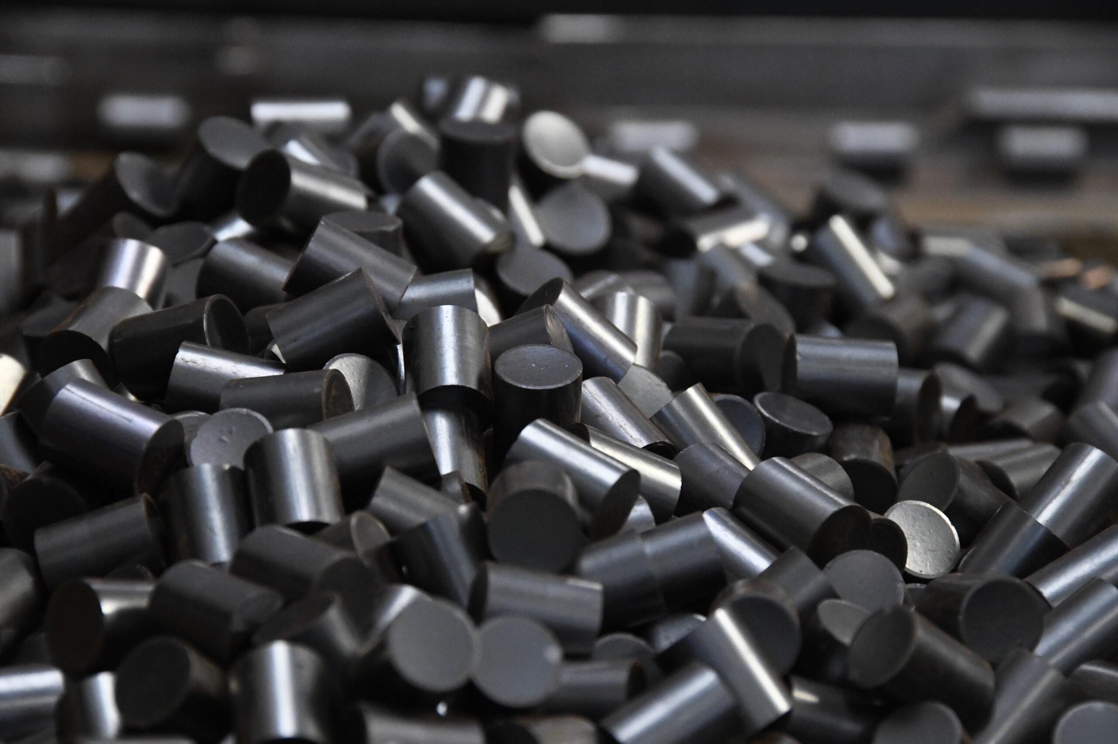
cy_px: 372
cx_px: 559
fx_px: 9311
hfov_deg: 6.9
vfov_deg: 4.6
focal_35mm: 300
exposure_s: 1/125
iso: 5000
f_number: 13
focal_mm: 200
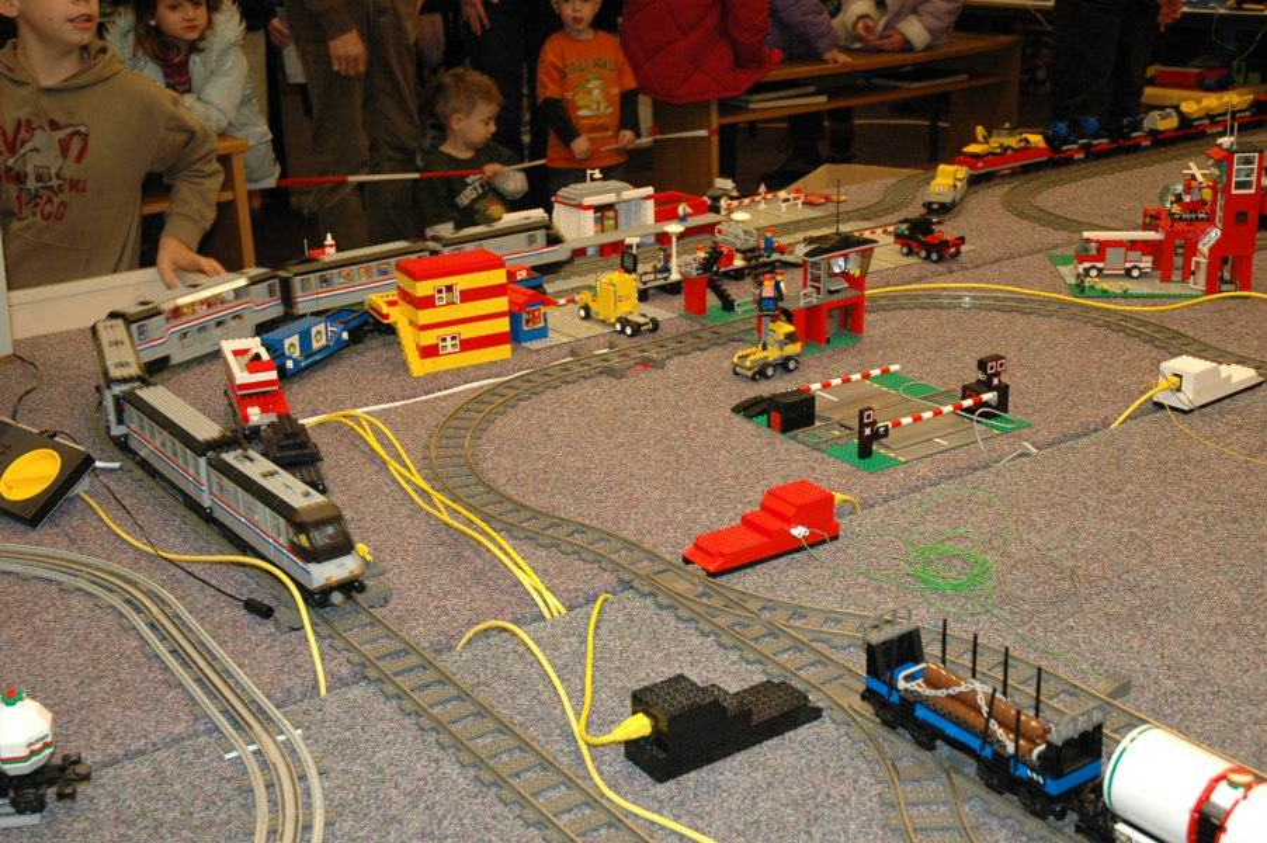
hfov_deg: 42.4
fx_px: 1635
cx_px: 634
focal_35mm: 46
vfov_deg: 28.9
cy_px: 422
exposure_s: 1/60
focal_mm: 31
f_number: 4
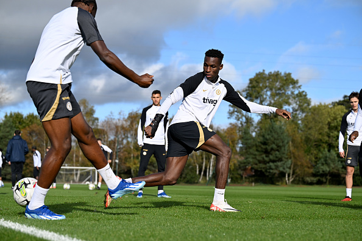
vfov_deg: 19.5
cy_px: 120
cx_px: 181
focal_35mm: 70
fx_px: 704
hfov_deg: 28.8
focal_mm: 70
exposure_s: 1/5000
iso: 400
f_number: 4
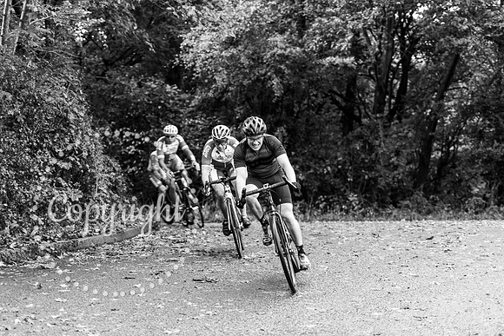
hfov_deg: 24.8
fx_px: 1148
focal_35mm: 82
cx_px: 252
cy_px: 168
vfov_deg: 16.7
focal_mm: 82
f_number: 2.8
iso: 200
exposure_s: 1/125
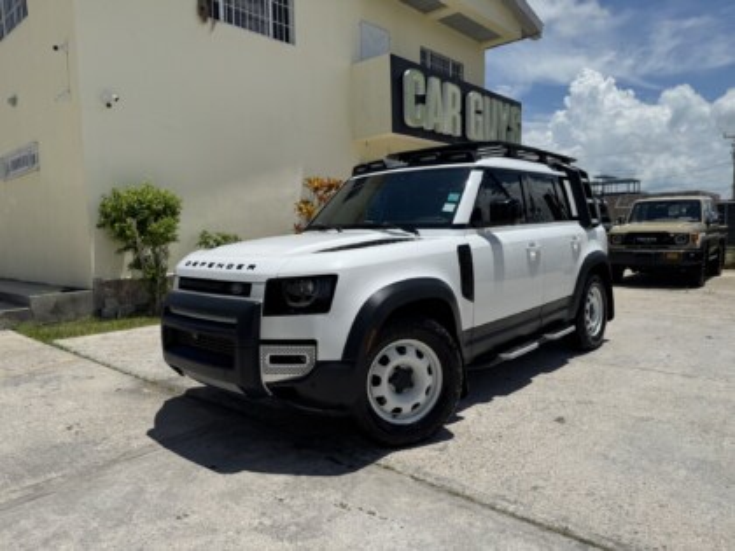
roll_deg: +1.3
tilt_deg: -5.3
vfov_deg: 56.8
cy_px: 276
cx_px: 368
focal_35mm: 24
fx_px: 510
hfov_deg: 71.6
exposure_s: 1/10417
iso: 80
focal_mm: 6.76
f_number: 1.78
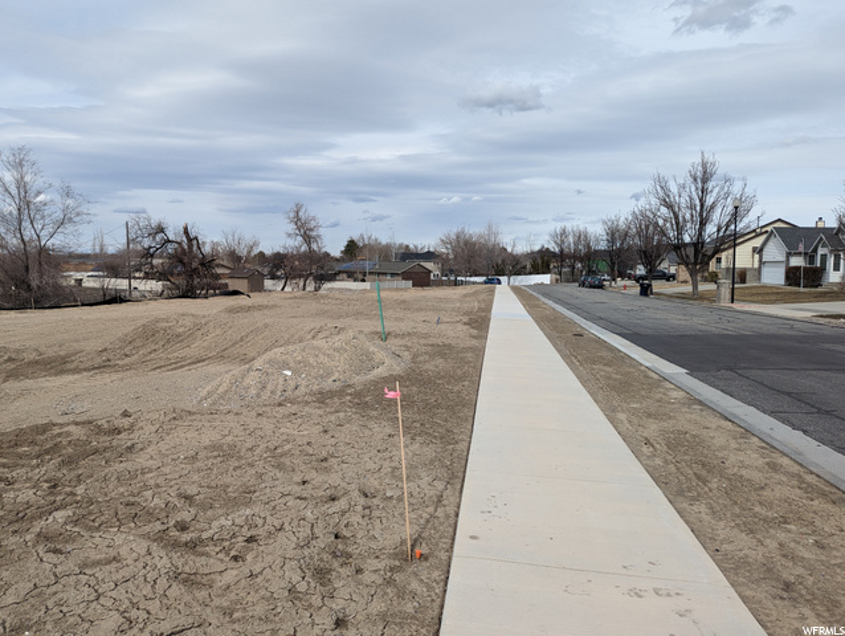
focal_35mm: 24
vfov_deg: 56.9
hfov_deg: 71.5
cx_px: 422
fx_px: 587
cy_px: 318
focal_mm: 6.81
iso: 50
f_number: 1.85
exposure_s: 1/2976
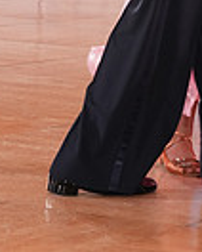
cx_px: 233
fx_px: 1722
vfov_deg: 8.1
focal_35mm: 231
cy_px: -155
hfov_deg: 6.7
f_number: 5
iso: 1250
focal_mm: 56
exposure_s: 1/160
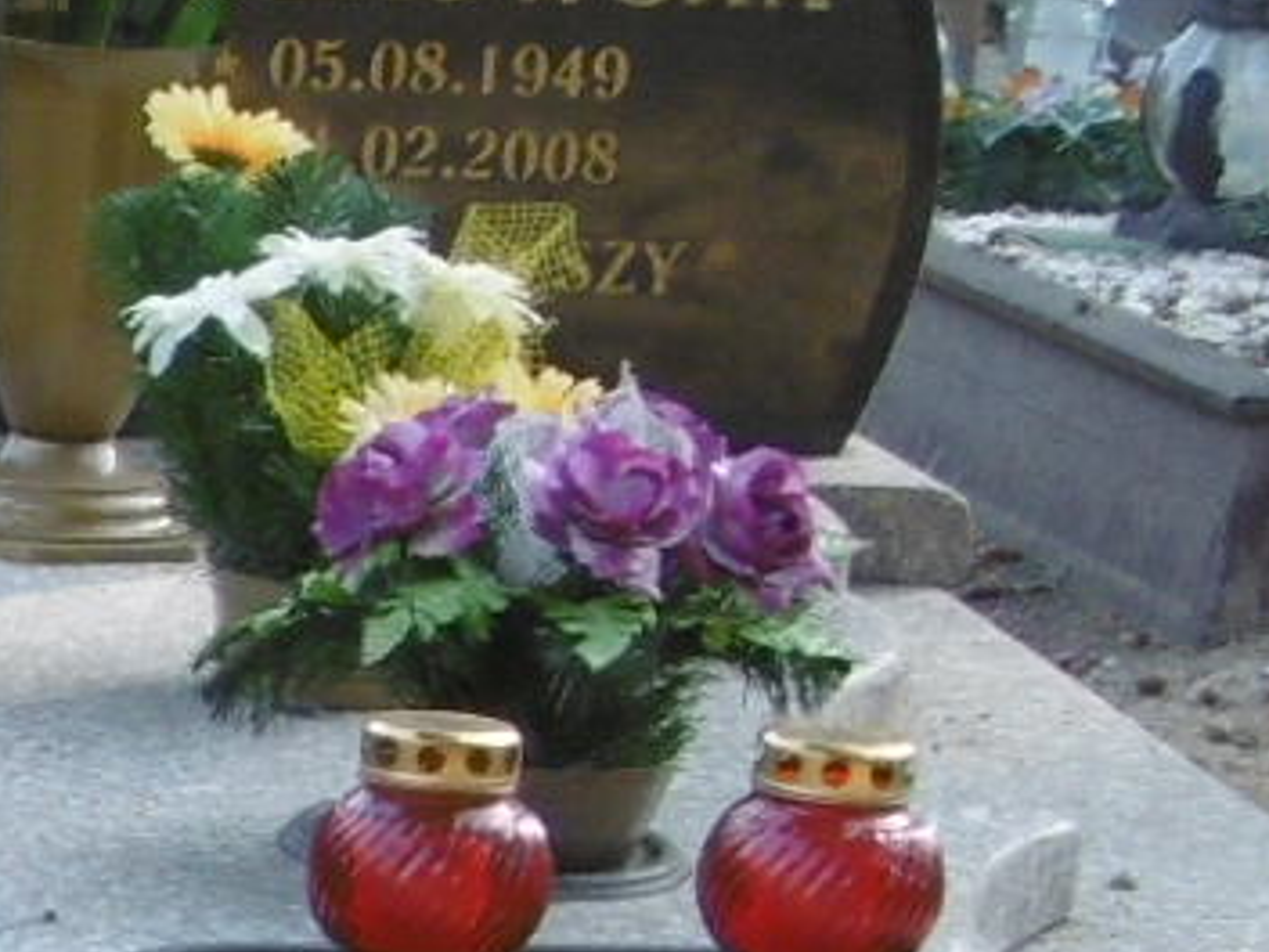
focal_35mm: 250
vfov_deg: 5.9
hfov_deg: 7.4
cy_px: 1511
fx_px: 9165
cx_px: -1803
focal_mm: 7.7
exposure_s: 1/125
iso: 100
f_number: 3.8
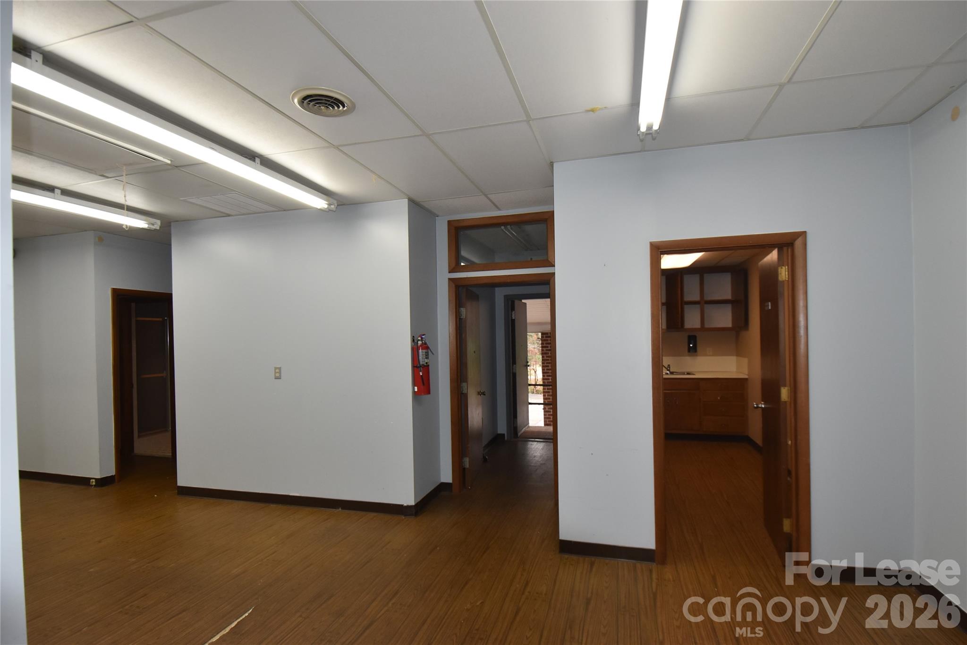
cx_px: 484
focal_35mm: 16
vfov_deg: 72.0
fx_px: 443
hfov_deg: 95.0
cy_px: 322
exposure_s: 1/125
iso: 640
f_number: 5.6
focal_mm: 11
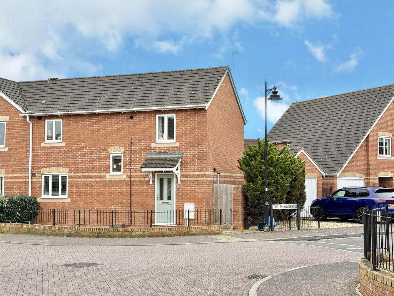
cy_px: 148
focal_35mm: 48
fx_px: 546
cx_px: 197
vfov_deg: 30.3
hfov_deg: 39.7
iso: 64
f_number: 1.78
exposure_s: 1/1264
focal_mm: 6.76
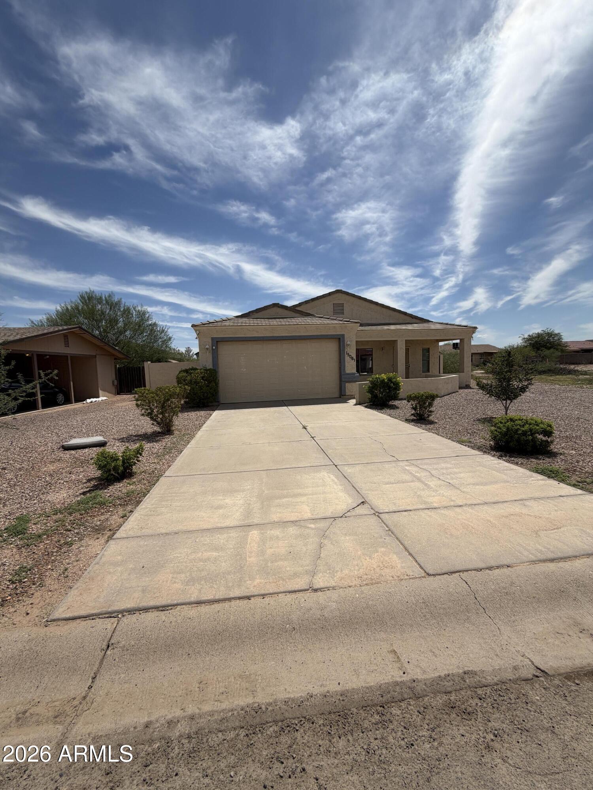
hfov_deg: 85.7
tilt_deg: -1.9
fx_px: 320
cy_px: 395
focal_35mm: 14
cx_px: 296
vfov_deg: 102.1
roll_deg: +0.8
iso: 20
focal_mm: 2.22
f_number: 2.2
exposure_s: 1/2092
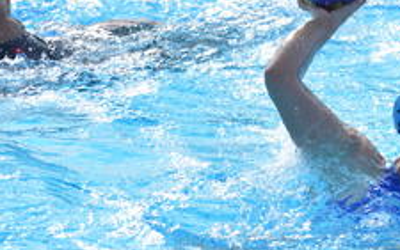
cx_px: 414
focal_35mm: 679
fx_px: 7408
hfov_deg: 3.1
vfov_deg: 1.9
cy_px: 150
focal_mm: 200
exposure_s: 1/500
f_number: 5.3
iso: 100
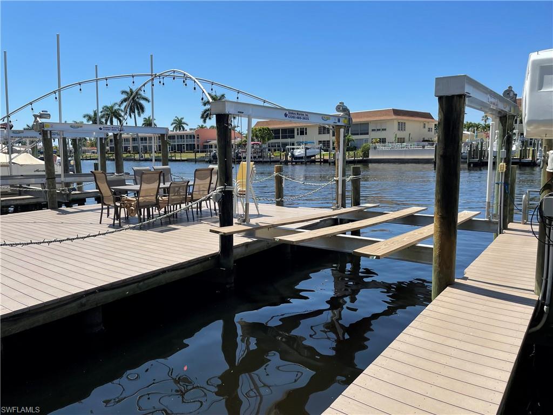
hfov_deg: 67.3
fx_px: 415
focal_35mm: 26
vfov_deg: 53.1
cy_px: 208
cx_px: 276
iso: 32
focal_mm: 4.2
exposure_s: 1/3300
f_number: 1.6
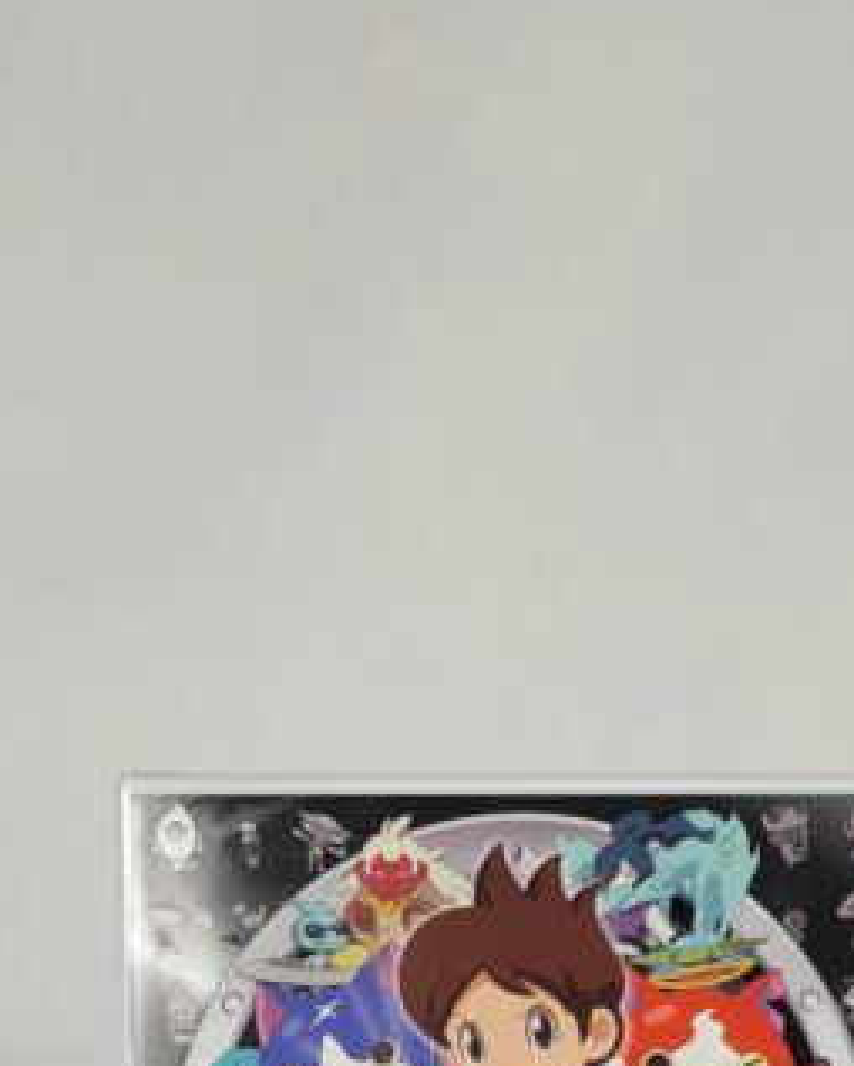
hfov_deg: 23.8
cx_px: 511
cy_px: 1251
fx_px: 2020
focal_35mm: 64
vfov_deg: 26.5
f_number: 1.8
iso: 40
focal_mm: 5.4
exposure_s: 1/324
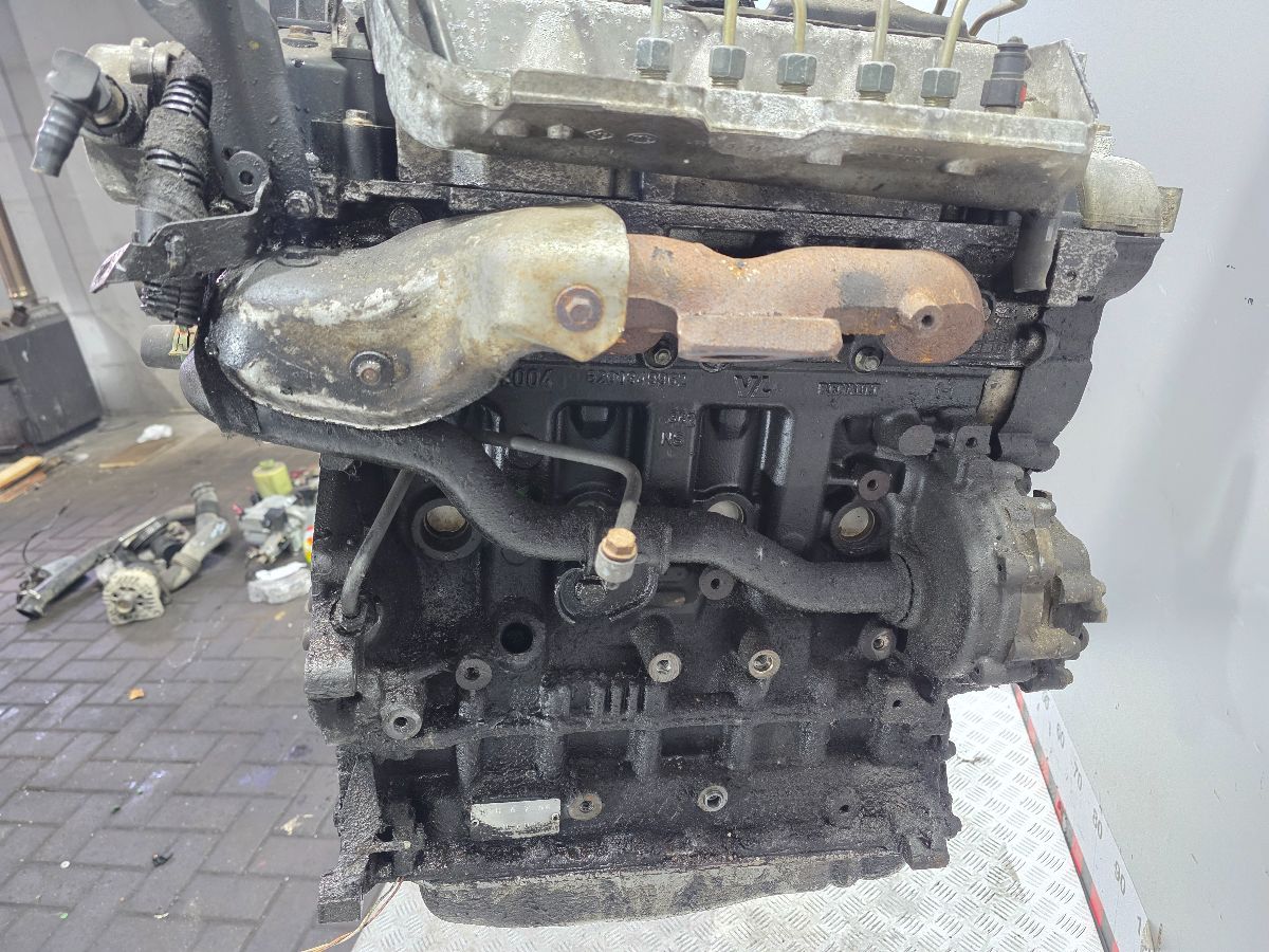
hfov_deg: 73.9
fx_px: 843
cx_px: 634
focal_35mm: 23
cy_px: 476
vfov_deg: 58.9
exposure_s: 1/100
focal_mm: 6.3
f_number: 1.7
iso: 640
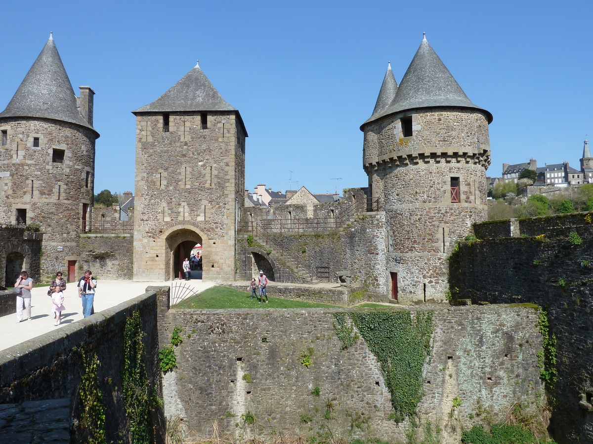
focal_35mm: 25
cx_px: 296
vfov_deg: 54.9
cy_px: 222
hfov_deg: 69.4
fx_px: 428
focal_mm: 4.1
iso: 80
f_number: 4.5
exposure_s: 1/400
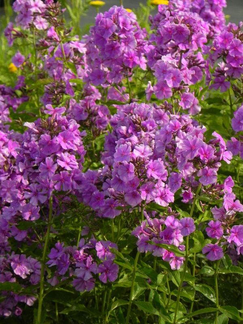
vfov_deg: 10.7
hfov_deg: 8.1
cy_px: 162
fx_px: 1722
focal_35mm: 184
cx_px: 122
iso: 160
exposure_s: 1/800
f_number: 5
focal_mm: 32.7
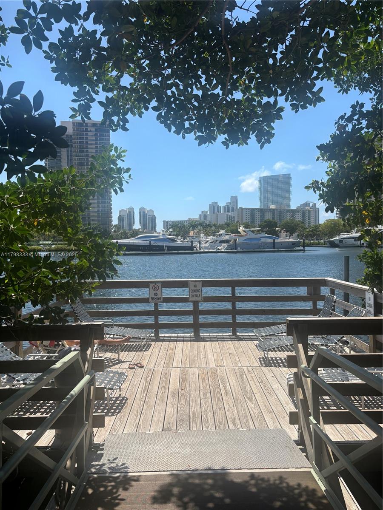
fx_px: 384
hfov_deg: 53.1
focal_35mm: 26
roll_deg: +0.2
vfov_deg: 67.3
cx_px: 192
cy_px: 255
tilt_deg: -1.9
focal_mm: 5.96
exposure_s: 1/3650
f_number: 1.6
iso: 50
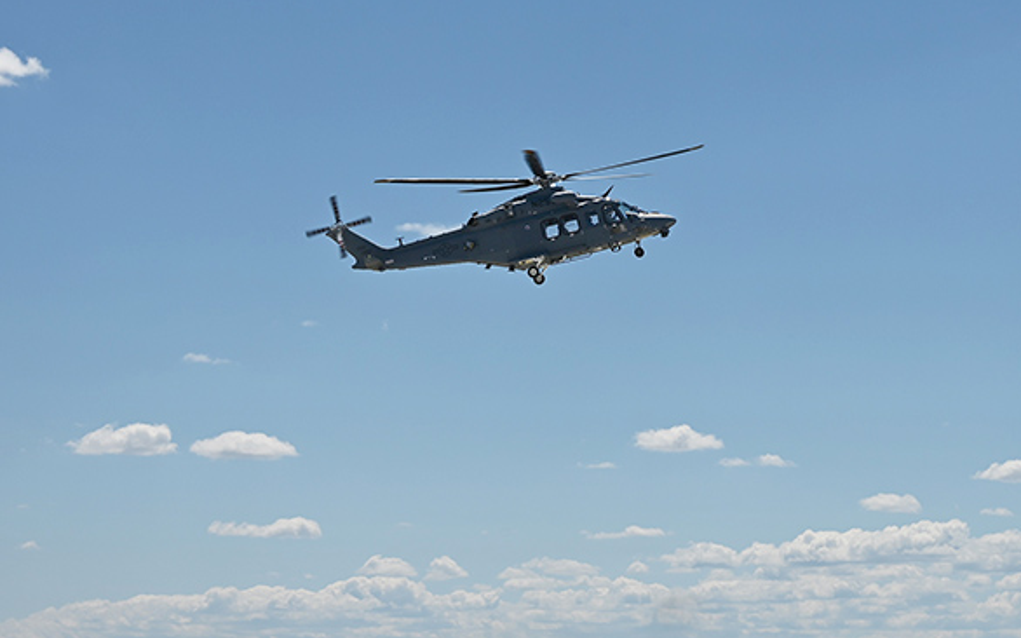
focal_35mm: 136
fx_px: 3784
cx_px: 699
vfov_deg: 9.6
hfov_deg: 15.3
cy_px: 335
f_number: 10
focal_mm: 92
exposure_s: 1/800
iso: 100
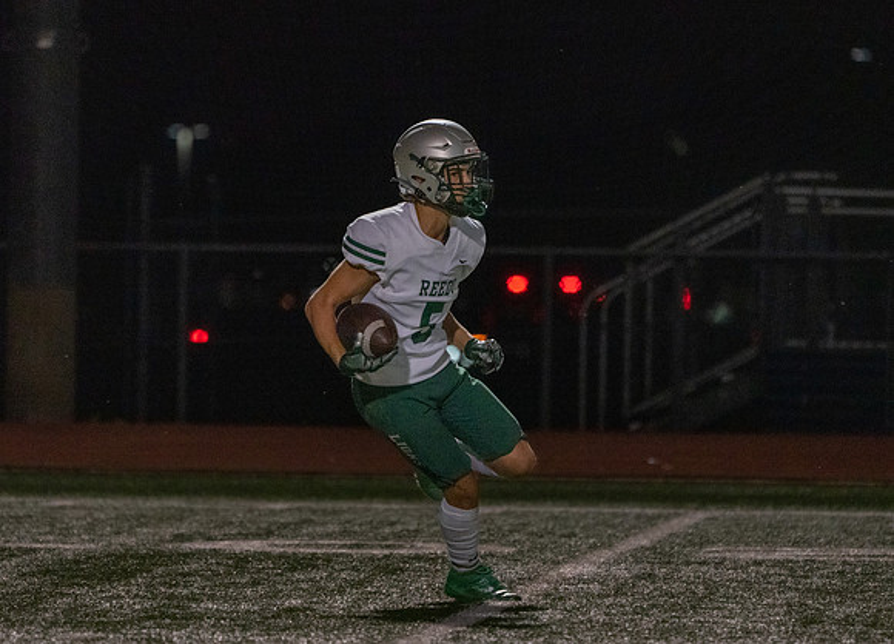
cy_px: 318
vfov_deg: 3.2
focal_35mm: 455
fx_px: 11580
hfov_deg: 4.4
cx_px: 417
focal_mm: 345
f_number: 5.6
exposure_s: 1/1000
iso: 20000
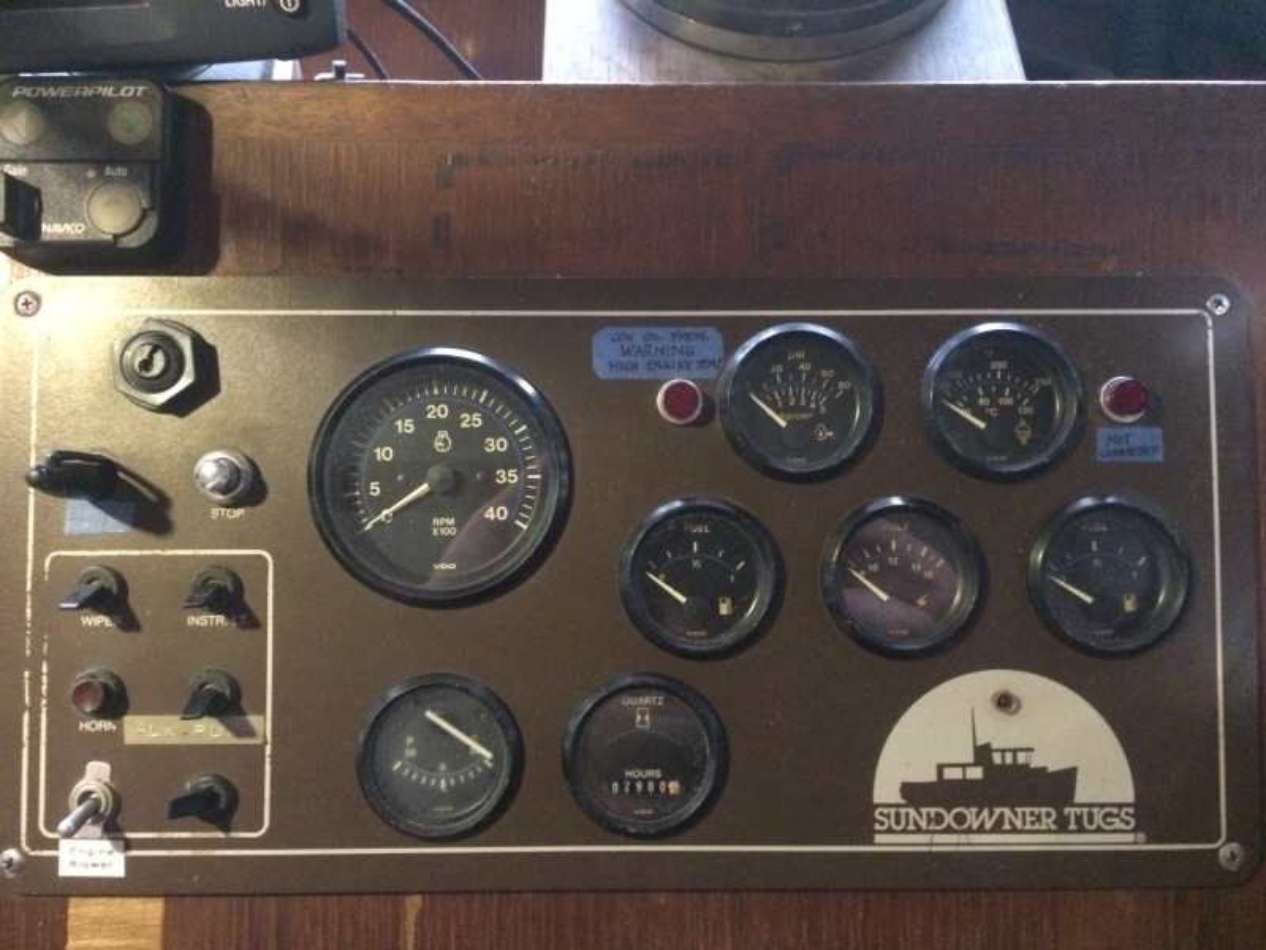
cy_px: 475
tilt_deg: -59.7
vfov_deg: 48.2
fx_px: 1061
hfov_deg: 61.7
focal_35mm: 29
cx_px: 633
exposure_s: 1/15
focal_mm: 4.15
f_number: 2.2
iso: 640
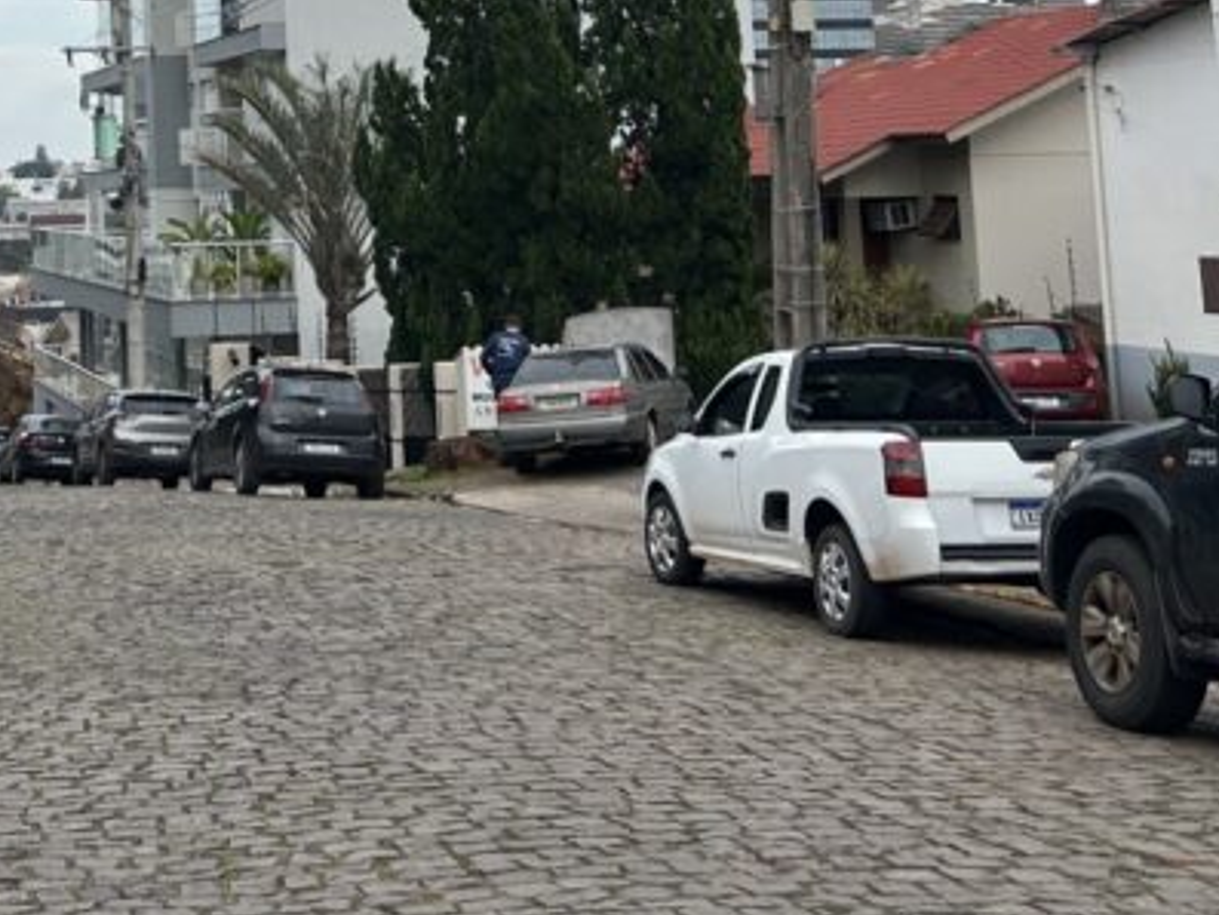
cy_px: -178
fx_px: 2360
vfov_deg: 20.5
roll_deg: +1.5
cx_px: 64
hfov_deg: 27.6
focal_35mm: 67
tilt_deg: +8.6
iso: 50
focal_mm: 5.7
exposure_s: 1/3356
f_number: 1.5
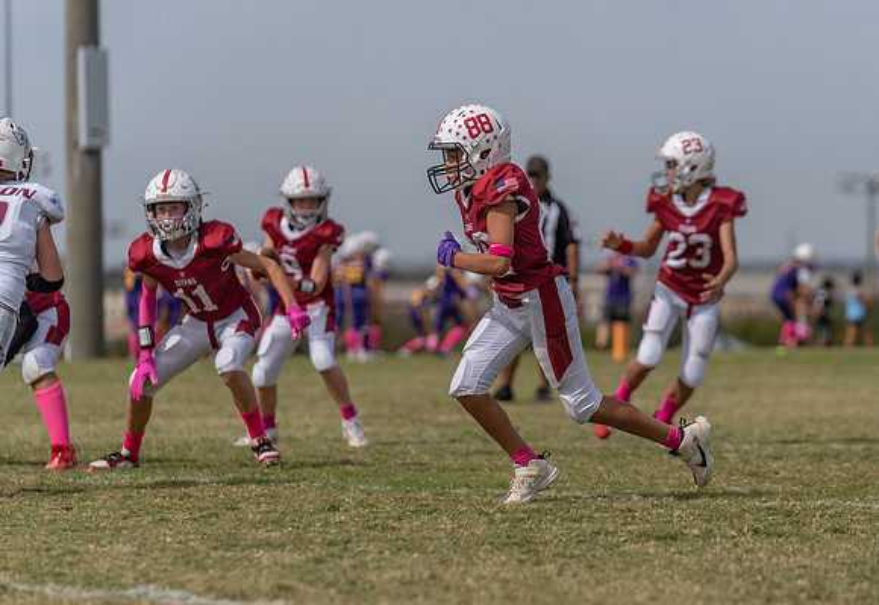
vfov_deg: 6.5
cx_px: 536
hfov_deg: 9.4
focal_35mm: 217
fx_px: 5344
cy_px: 352
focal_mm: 178
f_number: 3.5
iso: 100
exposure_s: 1/1600
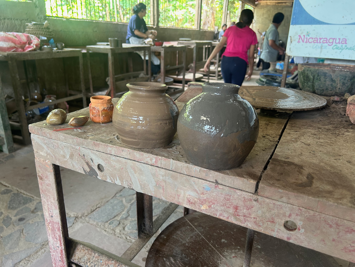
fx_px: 267
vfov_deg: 53.1
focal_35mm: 26
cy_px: 134
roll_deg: -0.8
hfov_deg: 67.3
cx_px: 178
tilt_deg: -20.2
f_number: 1.5
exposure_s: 1/106
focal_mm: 5.7
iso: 125
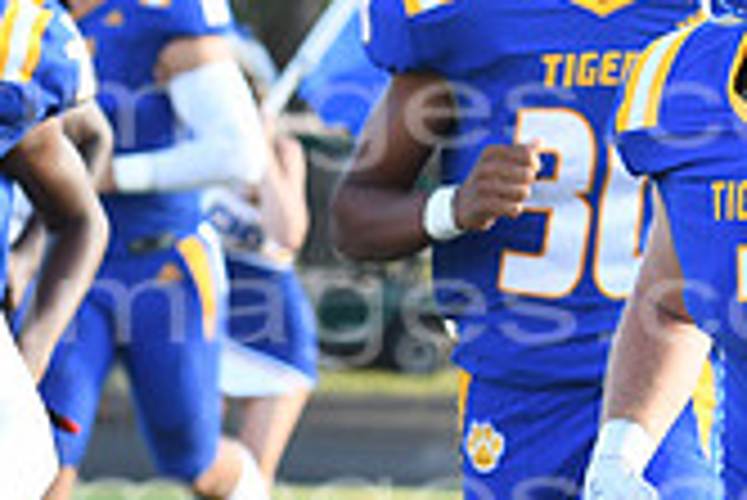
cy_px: 214
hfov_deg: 4.6
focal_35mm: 451
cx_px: -50
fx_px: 9366
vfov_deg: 3.1
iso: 450
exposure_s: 1/500
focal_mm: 86
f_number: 5.6
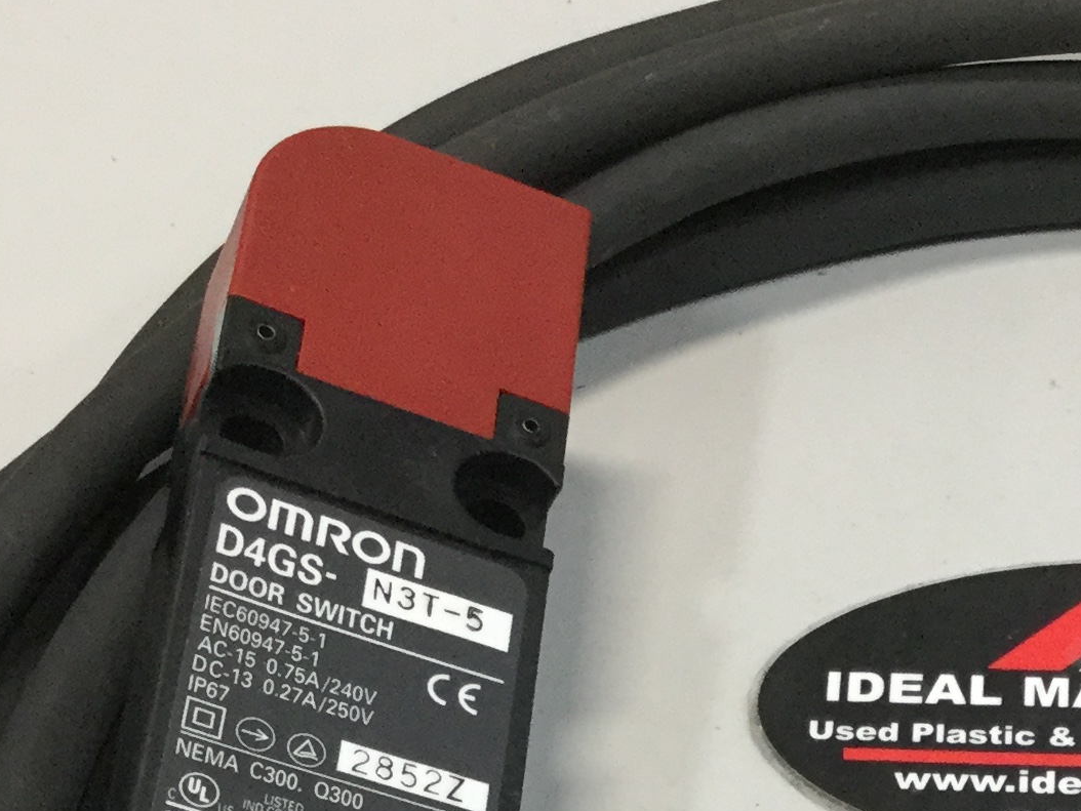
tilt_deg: -55.1
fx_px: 2999
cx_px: 923
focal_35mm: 96
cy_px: 1071
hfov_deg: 20.1
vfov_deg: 14.7
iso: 50
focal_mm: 3.3
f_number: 2.4
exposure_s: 1/30
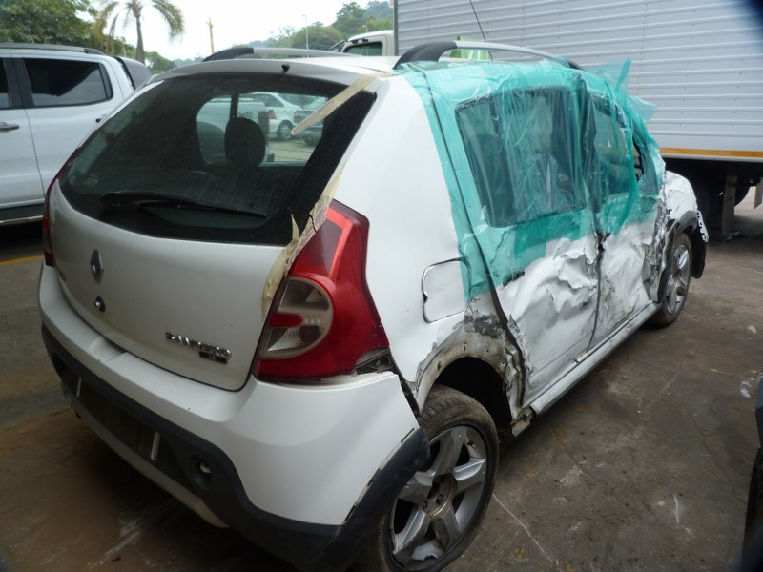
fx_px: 551
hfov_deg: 69.4
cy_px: 286
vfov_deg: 54.9
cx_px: 382
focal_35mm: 25
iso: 80
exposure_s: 1/125
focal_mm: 4.5
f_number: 2.8
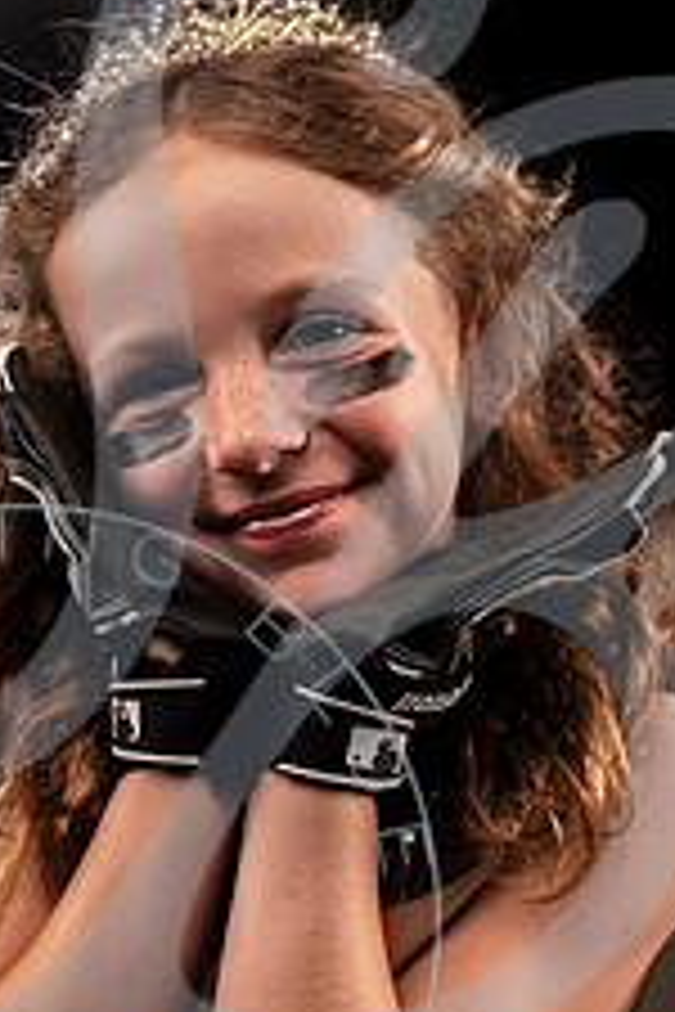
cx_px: 225
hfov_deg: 9.8
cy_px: 580
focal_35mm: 140
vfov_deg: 14.6
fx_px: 3937
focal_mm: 70
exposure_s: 1/800
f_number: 2.8
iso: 100
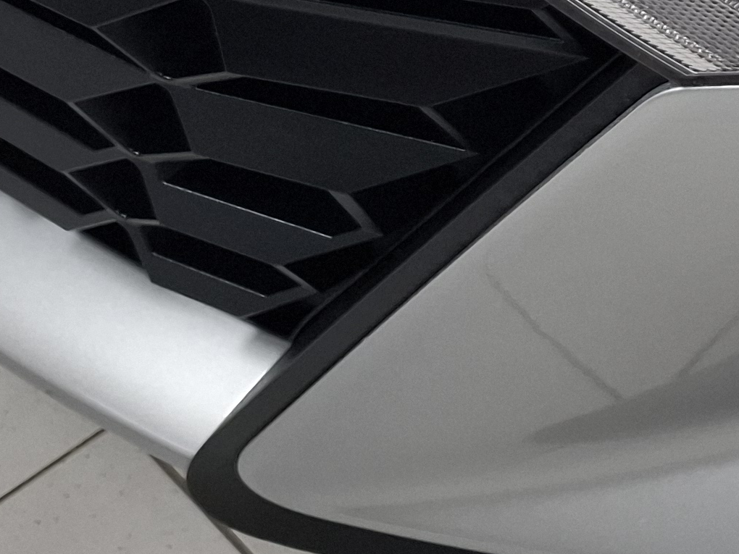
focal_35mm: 92
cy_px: -413
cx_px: 982
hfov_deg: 19.5
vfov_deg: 14.3
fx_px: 1964
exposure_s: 1/40
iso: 250
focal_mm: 5.54
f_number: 1.8
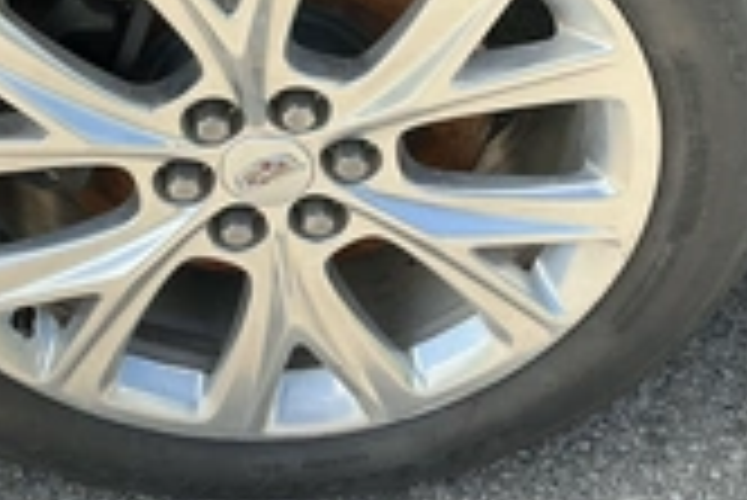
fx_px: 1454
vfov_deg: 19.2
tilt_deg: -38.0
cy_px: 54
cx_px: 306
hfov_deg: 28.8
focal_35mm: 70
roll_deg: -2.3
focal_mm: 3
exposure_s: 1/551
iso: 25
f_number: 1.8
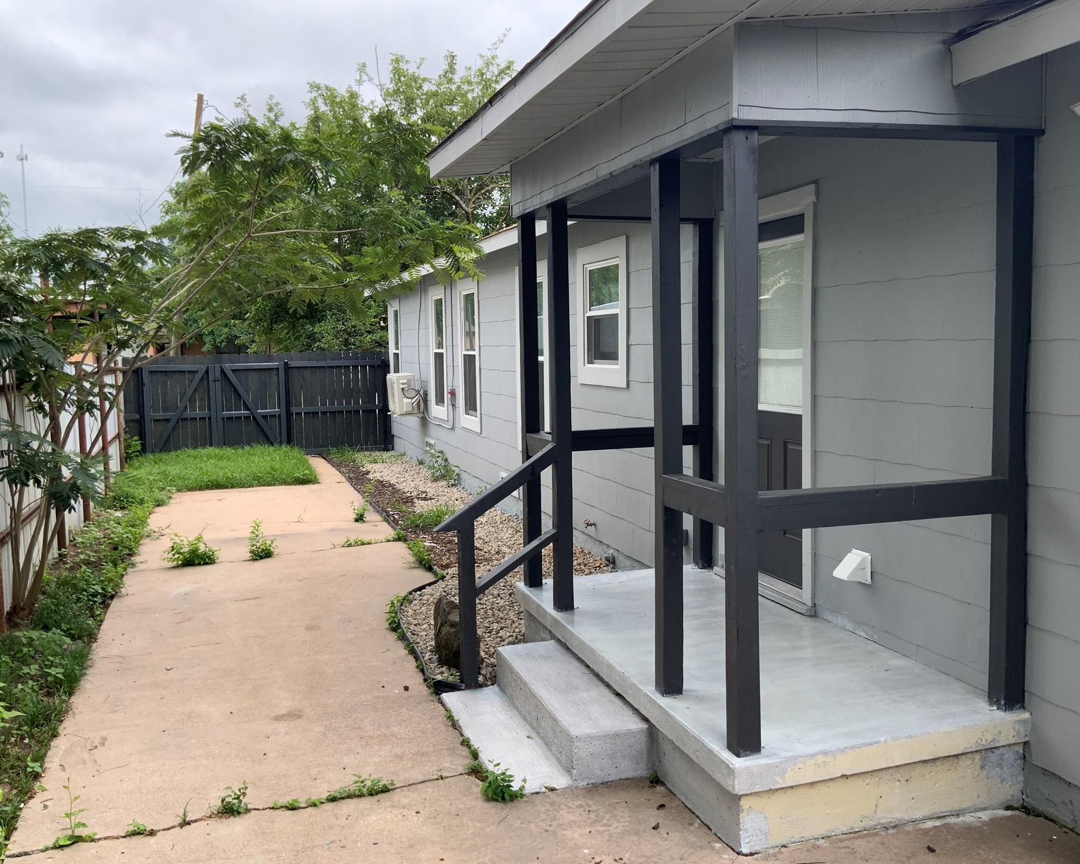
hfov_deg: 57.2
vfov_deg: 47.1
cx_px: 526
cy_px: 426
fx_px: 991
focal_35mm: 31
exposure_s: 1/187
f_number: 1.8
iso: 16
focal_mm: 3
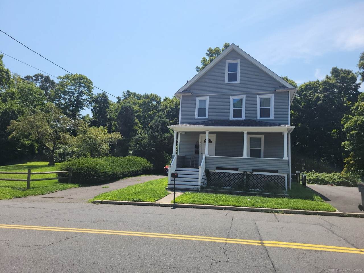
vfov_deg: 53.1
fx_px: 273
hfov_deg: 67.3
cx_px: 182
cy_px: 136
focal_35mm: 26
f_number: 1.8
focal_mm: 5.4
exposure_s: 1/2423
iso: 40
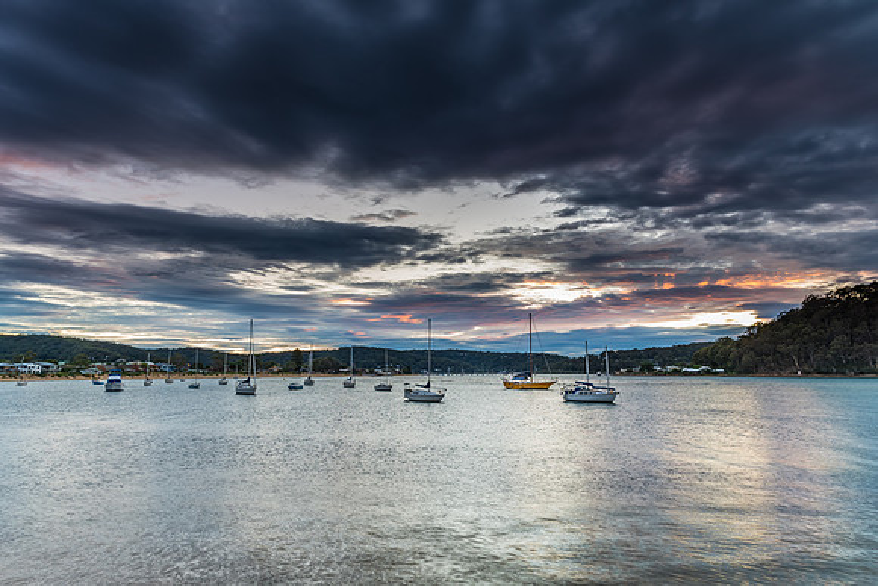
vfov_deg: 53.1
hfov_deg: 73.6
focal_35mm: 24
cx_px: 439
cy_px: 293
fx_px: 587
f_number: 9
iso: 50
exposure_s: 1/2
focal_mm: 16
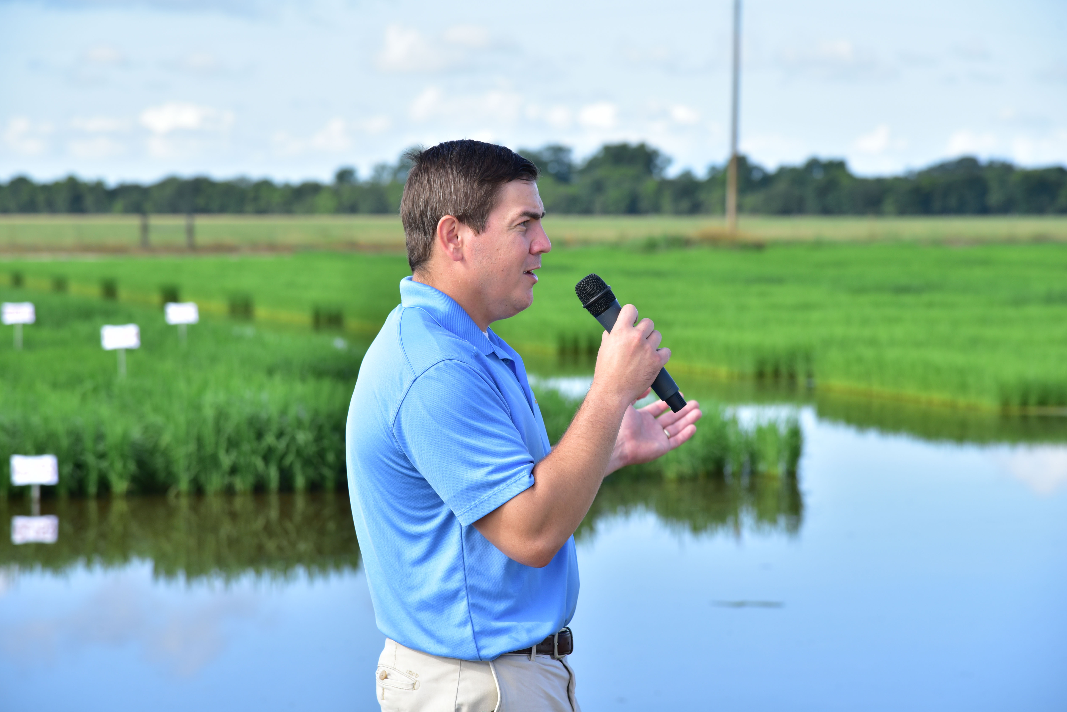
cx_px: 534
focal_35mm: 120
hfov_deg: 17.1
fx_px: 3558
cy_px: 356
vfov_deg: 11.4
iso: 250
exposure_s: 1/320
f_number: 6.3
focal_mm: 120
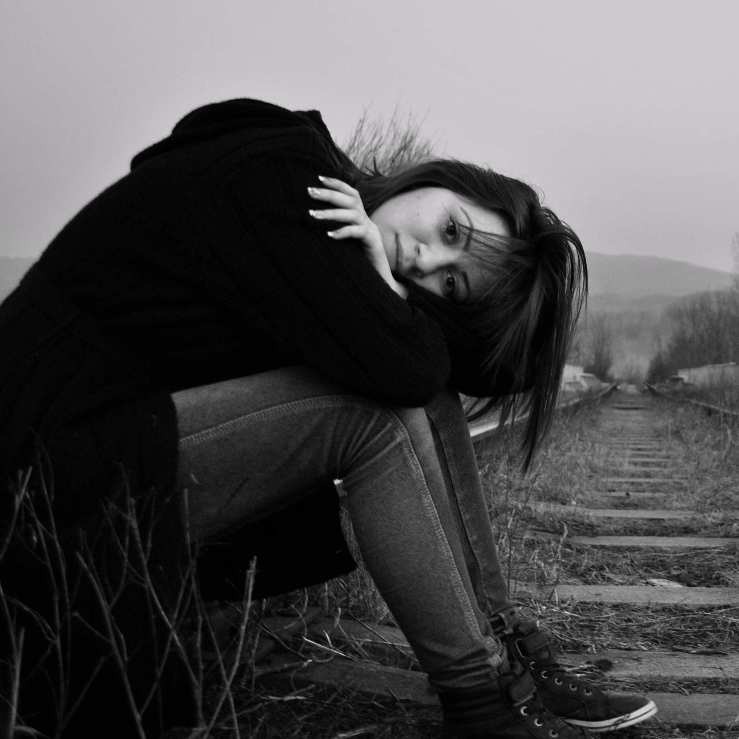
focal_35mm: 54
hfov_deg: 30.7
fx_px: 1304
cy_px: 378
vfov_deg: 31.6
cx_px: 610
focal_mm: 22
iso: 400
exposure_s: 1/13
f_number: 3.8
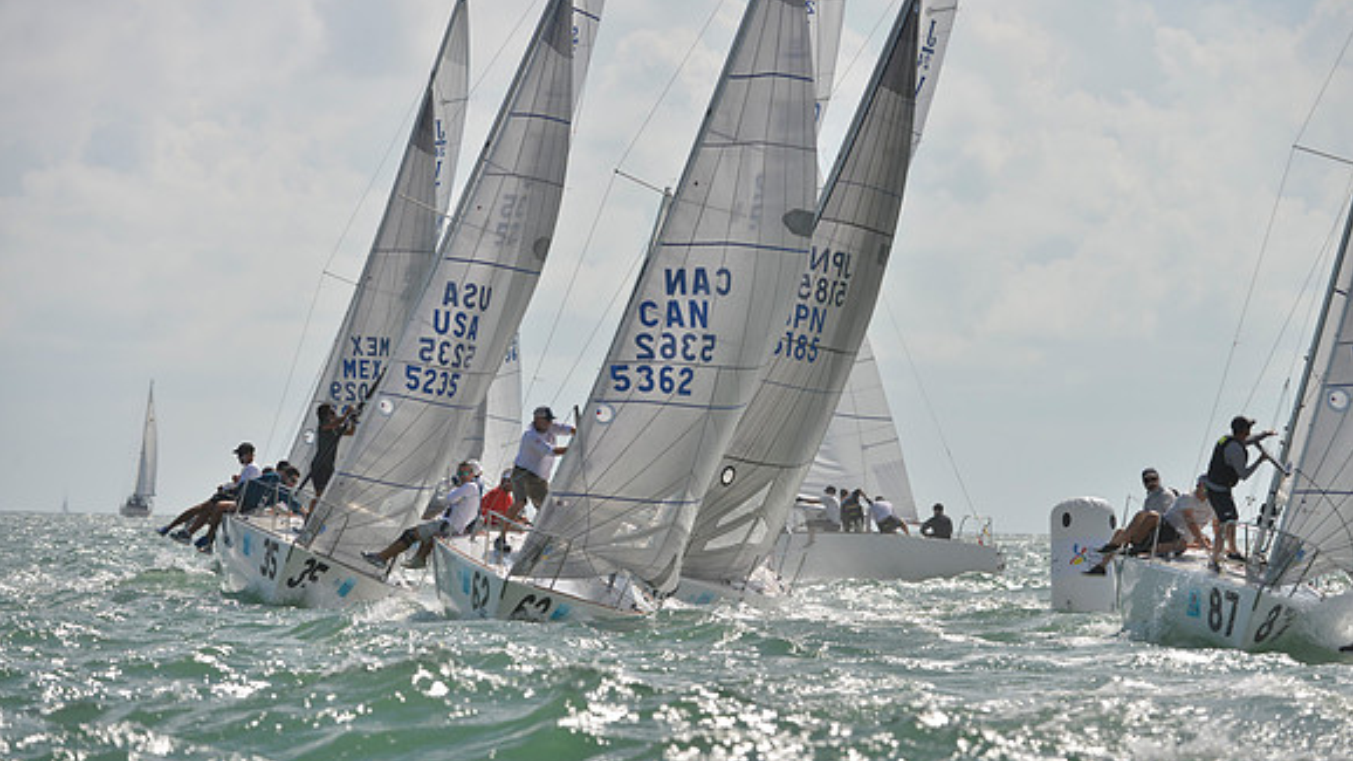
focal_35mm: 263
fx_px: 9435
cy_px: 388
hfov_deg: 8.2
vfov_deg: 4.6
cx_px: 676
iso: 280
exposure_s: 1/2000
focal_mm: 250
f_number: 7.1
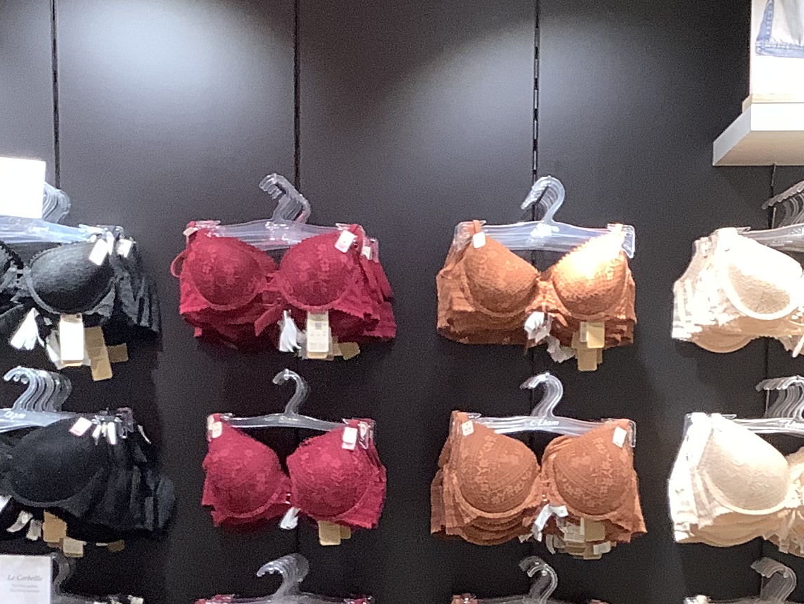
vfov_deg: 16.3
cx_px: 450
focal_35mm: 89
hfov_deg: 22.0
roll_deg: -0.2
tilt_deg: -6.9
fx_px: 2067
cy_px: 586
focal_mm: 3.3
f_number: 2.4
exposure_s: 1/100
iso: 100
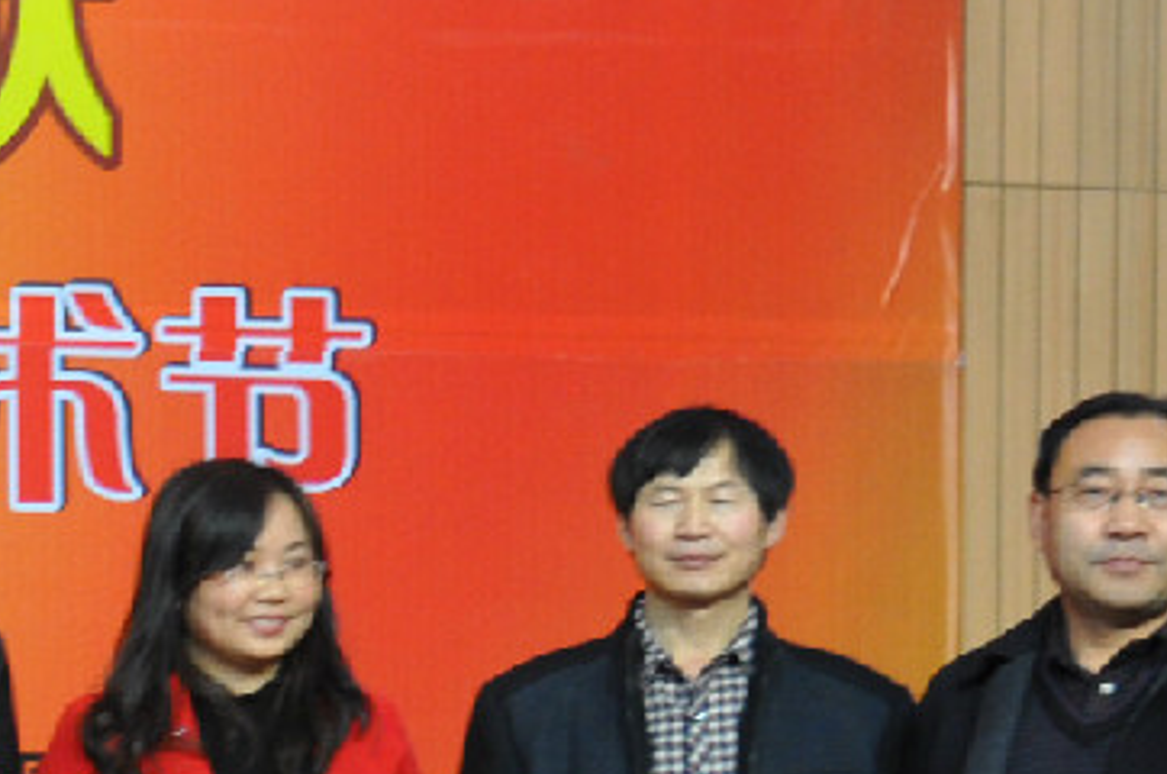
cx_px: -1238
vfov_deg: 9.3
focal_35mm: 146
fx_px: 4724
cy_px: 751
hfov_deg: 12.3
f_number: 4.5
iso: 640
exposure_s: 1/20
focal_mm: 22
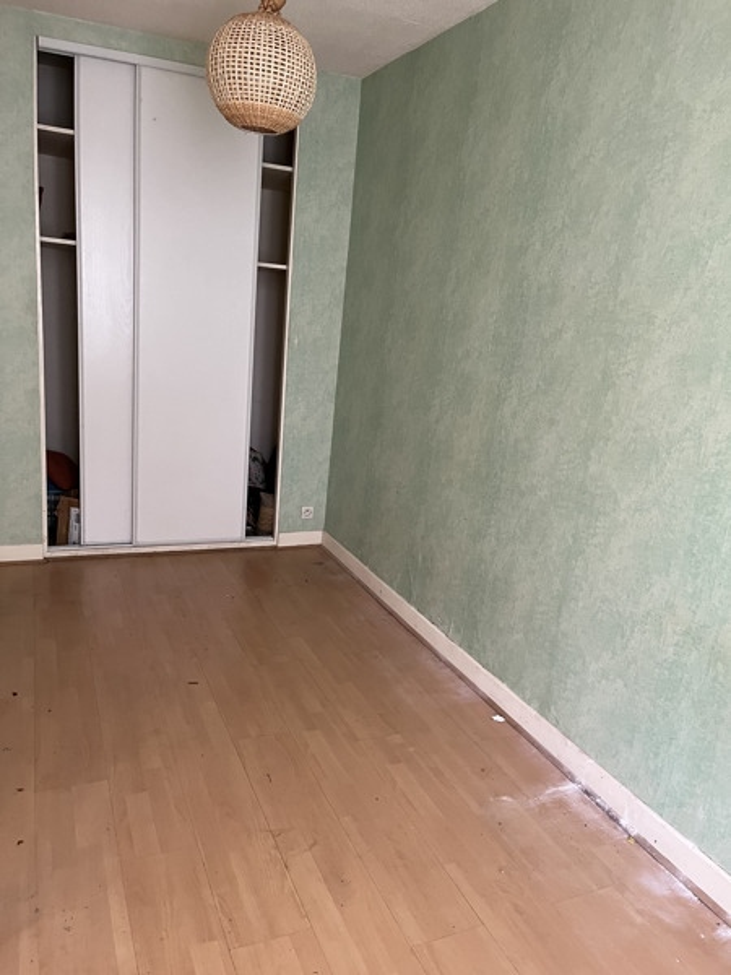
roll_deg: -5.7
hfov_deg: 53.1
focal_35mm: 26
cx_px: 366
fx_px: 732
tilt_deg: -13.2
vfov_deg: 67.3
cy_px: 488
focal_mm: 5.1
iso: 320
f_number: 1.6
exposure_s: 1/60
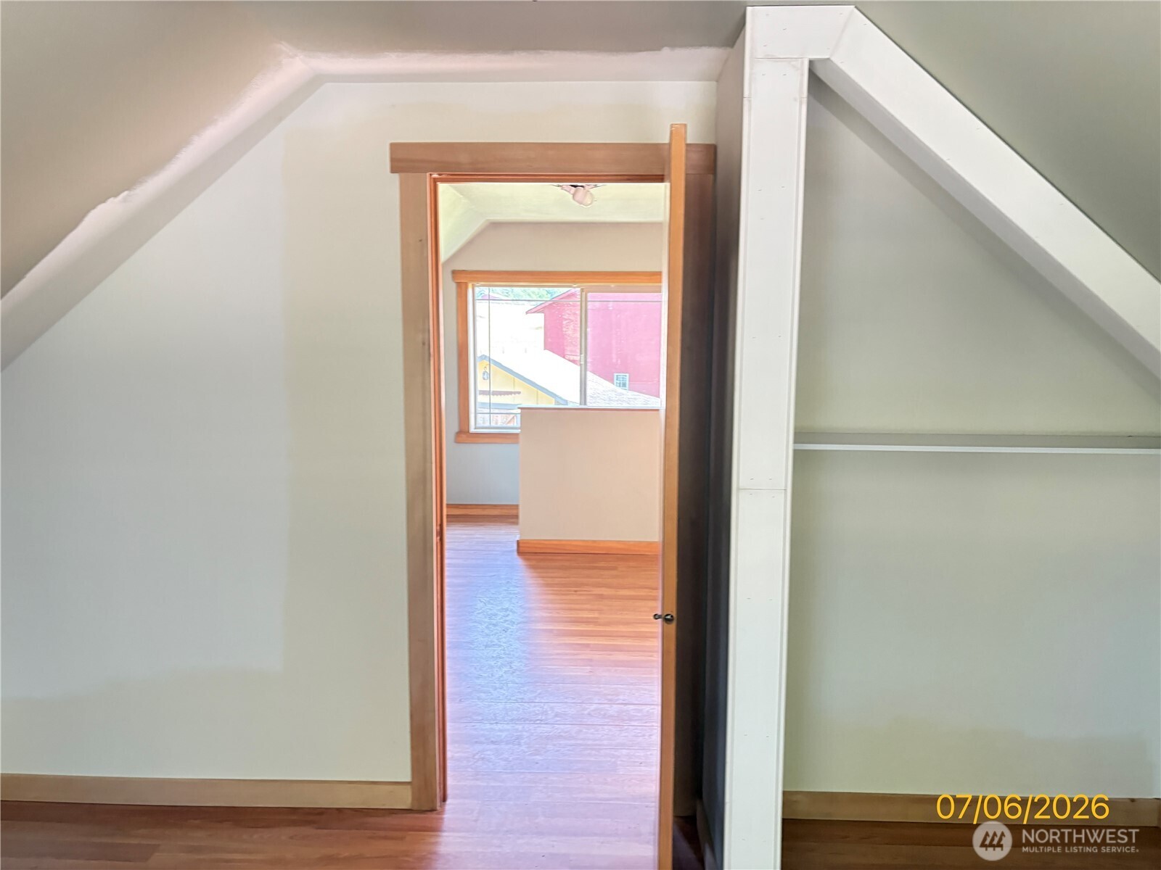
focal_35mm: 26
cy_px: 435
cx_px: 580
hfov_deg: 67.3
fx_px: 872
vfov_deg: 53.1
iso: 400
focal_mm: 5.96
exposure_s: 1/60
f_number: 1.6
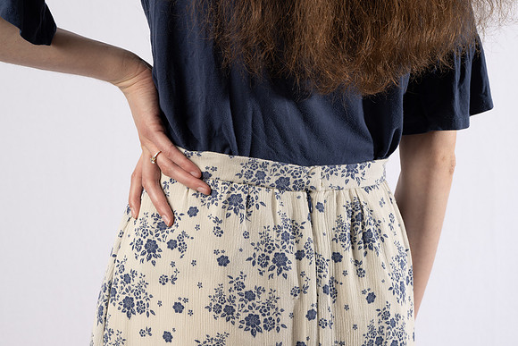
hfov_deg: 22.1
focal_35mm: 92
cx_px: 259
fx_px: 1324
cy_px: 173
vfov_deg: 14.9
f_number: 8
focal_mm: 92
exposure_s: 1/125
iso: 100
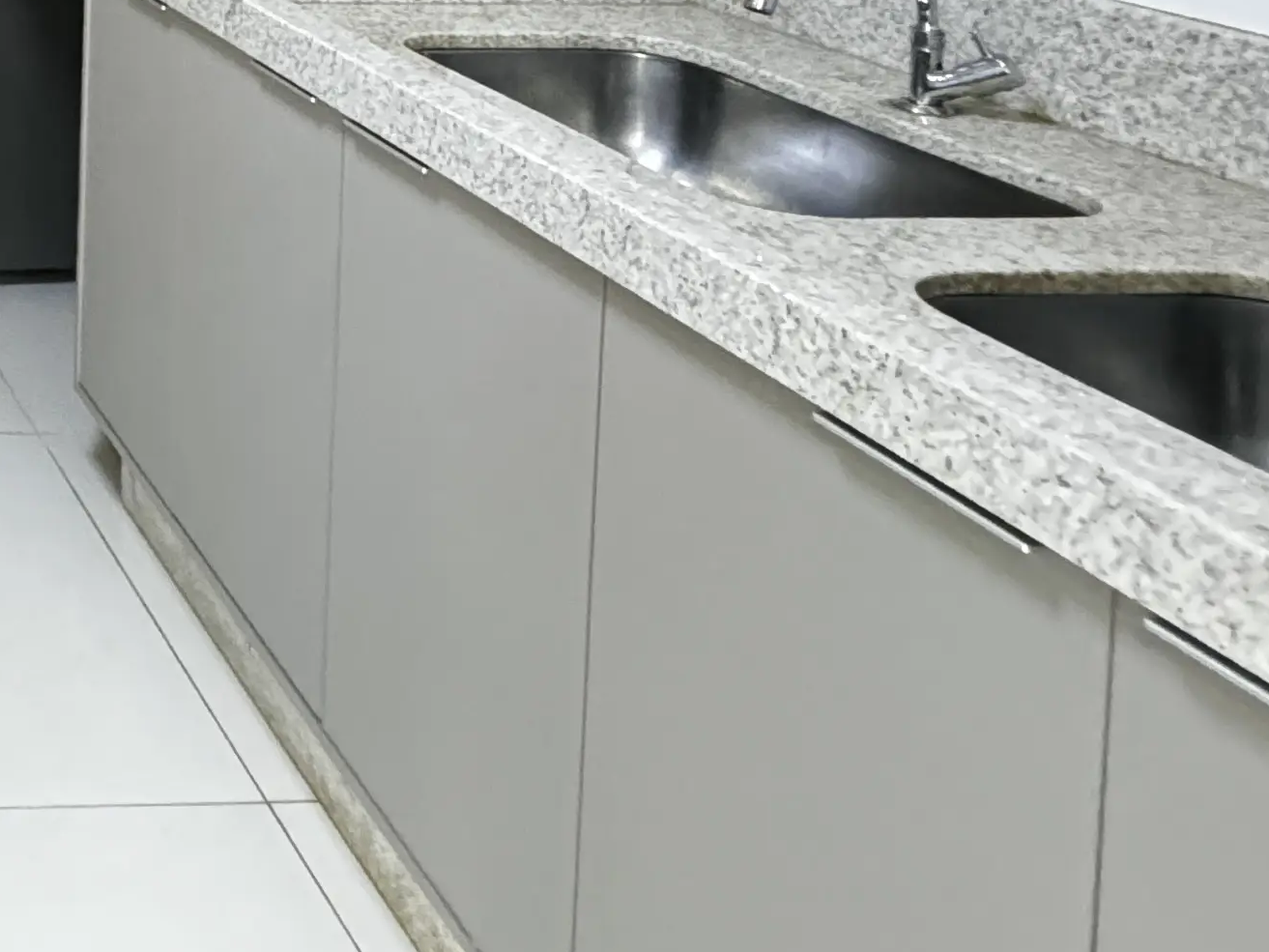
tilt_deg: -2.7
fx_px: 1576
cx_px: -404
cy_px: -297
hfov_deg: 32.3
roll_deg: -0.5
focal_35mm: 43
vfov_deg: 27.7
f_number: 2.2
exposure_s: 1/60
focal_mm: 2.22
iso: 1000
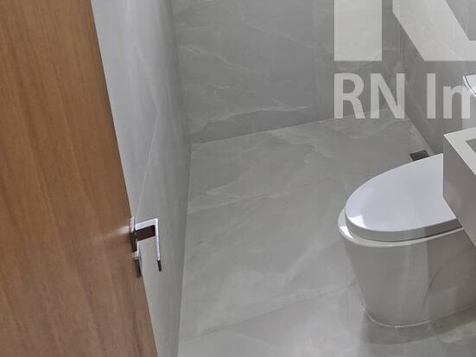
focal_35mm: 34
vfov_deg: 37.2
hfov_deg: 45.5
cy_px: -3
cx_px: 477
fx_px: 467
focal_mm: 2.2
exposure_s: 1/60
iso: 100
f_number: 2.2
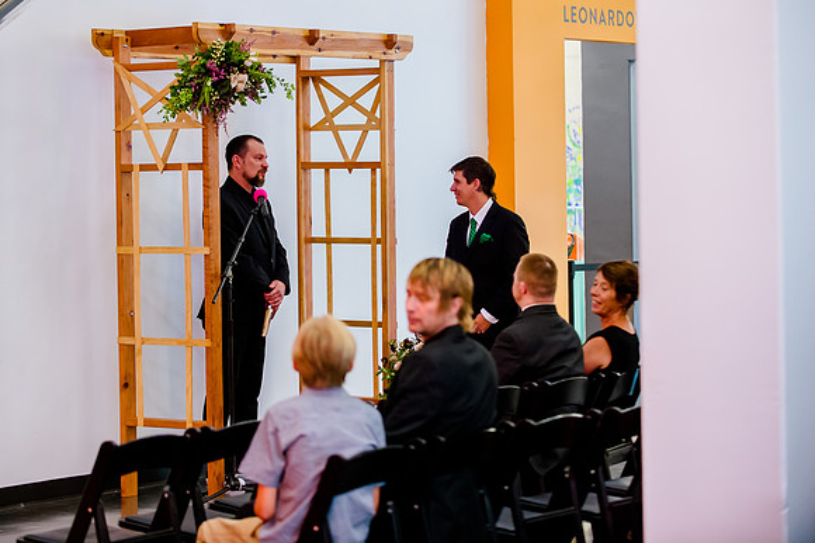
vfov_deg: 12.1
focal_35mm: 113
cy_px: 220
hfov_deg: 18.1
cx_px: 329
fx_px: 2561
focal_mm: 95
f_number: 2.8
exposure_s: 1/125
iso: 2500
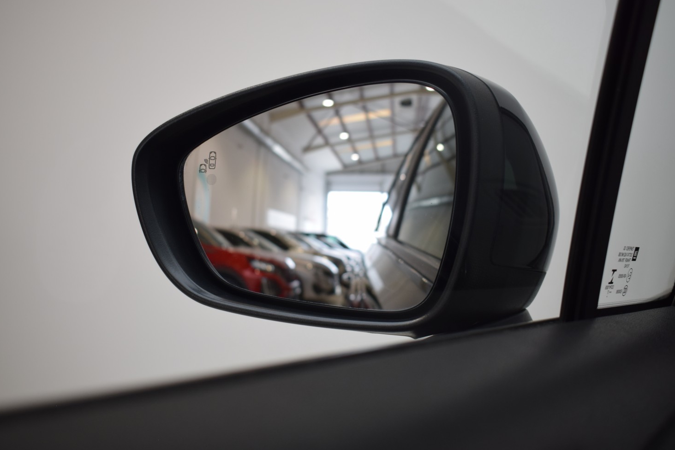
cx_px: 335
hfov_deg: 46.9
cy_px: 228
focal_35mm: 42
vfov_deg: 32.3
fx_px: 778
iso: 400
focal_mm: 27
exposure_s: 1/80
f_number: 4.5
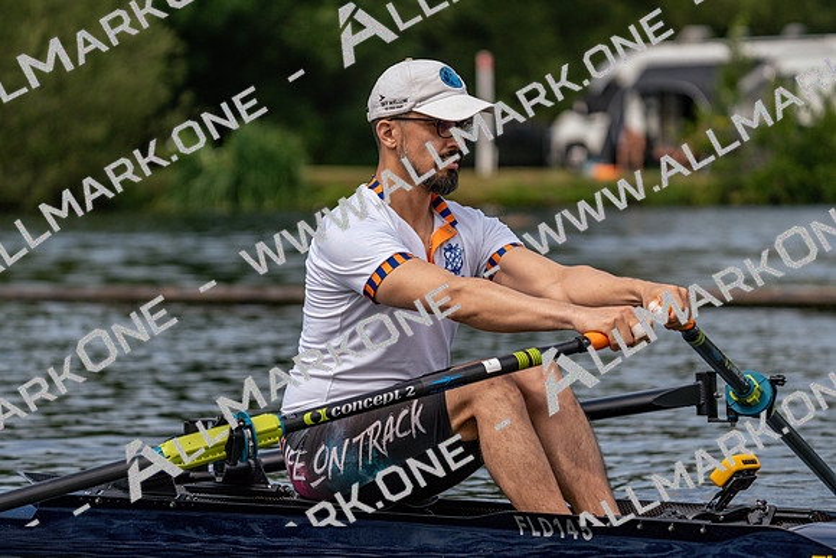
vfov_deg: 6.4
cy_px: 279
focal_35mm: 214
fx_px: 4970
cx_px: 418
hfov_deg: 9.6
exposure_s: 1/1600
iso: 320
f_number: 5.6
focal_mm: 214
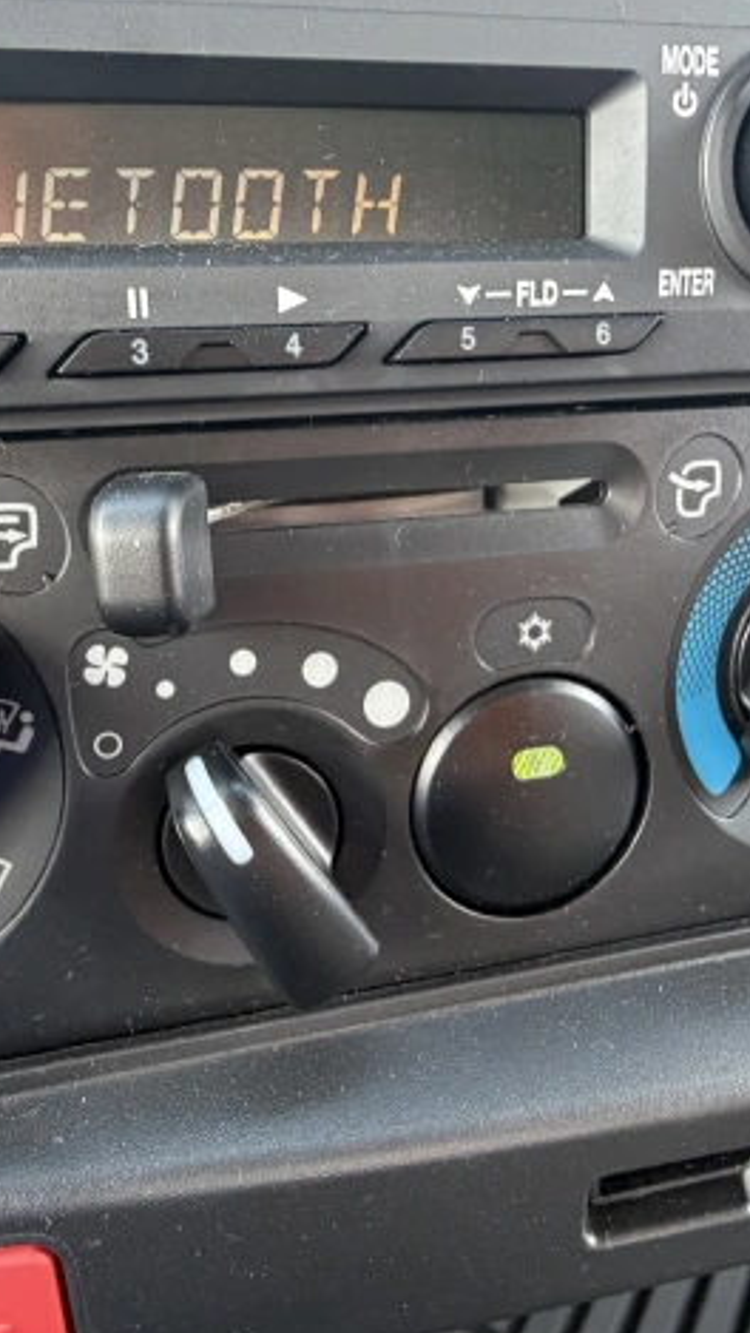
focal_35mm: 26
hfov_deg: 44.3
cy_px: 563
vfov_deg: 71.4
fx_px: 919
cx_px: 318
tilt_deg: -33.1
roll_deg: -0.9
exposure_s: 1/102
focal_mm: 2.22
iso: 320
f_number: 2.2
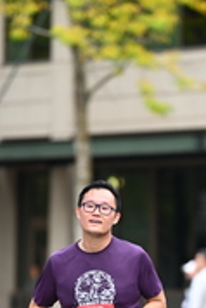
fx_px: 5302
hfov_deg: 2.2
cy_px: 277
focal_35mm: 619
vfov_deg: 3.3
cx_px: 160
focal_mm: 200
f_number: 2.8
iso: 640
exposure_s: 1/1600
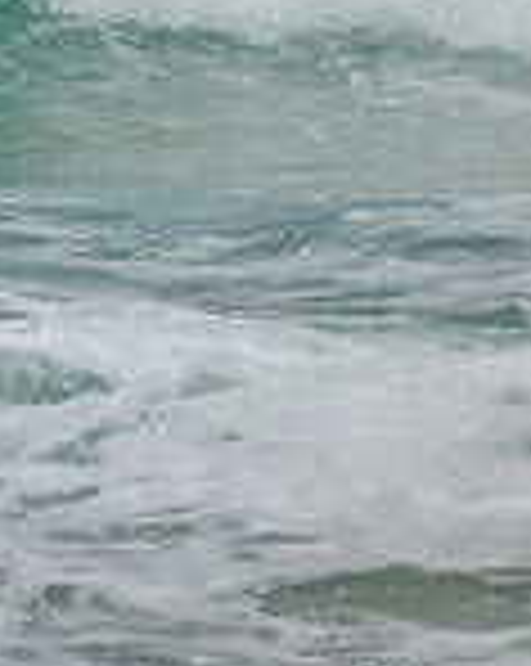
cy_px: -164
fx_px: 57933
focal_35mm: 2943
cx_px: -720
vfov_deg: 0.7
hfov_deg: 0.5
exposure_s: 1/2000
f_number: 11
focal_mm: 800
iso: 720
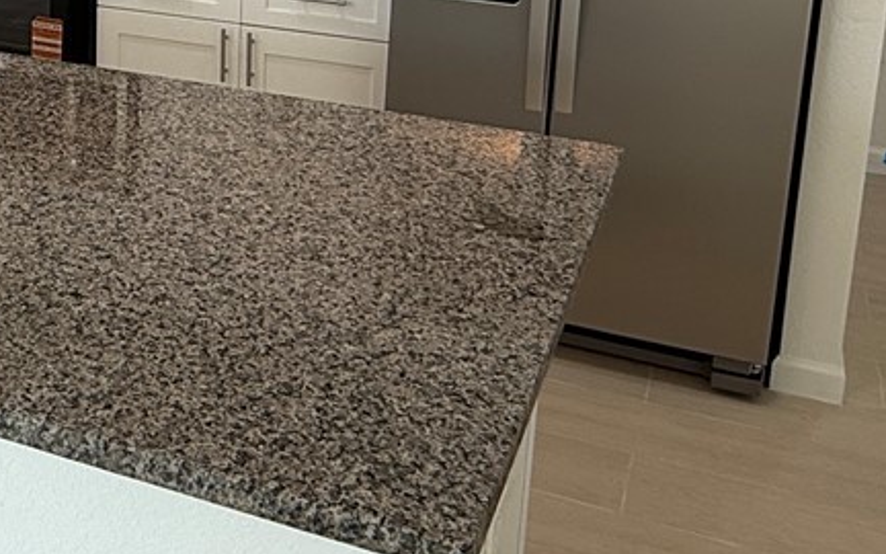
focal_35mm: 55
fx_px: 1328
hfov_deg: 35.0
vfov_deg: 22.4
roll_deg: -0.4
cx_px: 105
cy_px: -35
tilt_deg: -9.0
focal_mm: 2.22
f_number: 2.2
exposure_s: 1/120
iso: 80
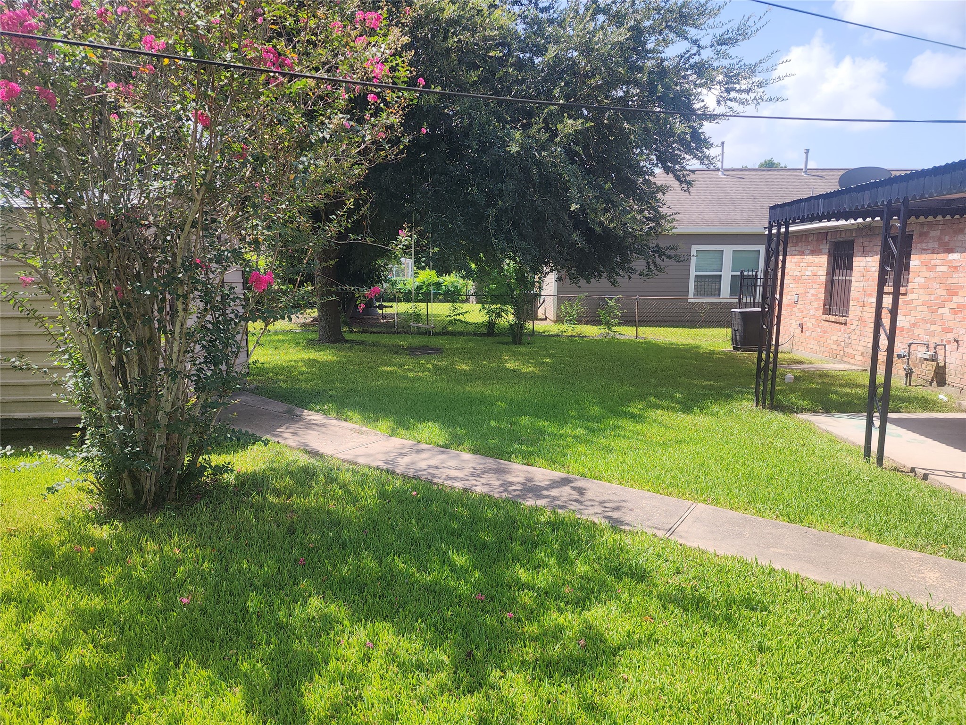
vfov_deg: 58.9
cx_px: 483
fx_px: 642
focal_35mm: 23
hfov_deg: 73.9
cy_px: 362
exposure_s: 1/509
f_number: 1.8
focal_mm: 6.4
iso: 12
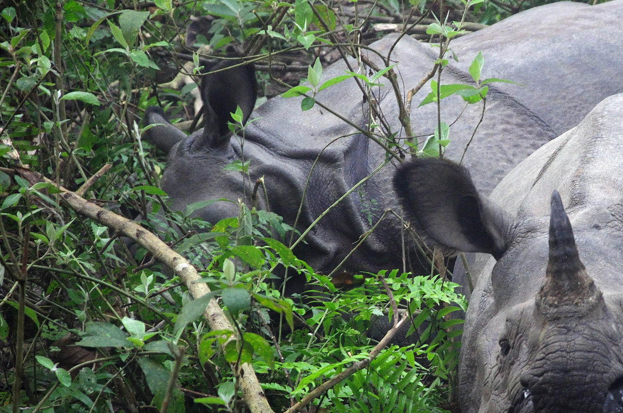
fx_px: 4612
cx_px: 504
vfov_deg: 5.1
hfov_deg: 7.7
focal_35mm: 267
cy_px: 261
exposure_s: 1/125
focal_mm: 105
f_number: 5.6
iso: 1250
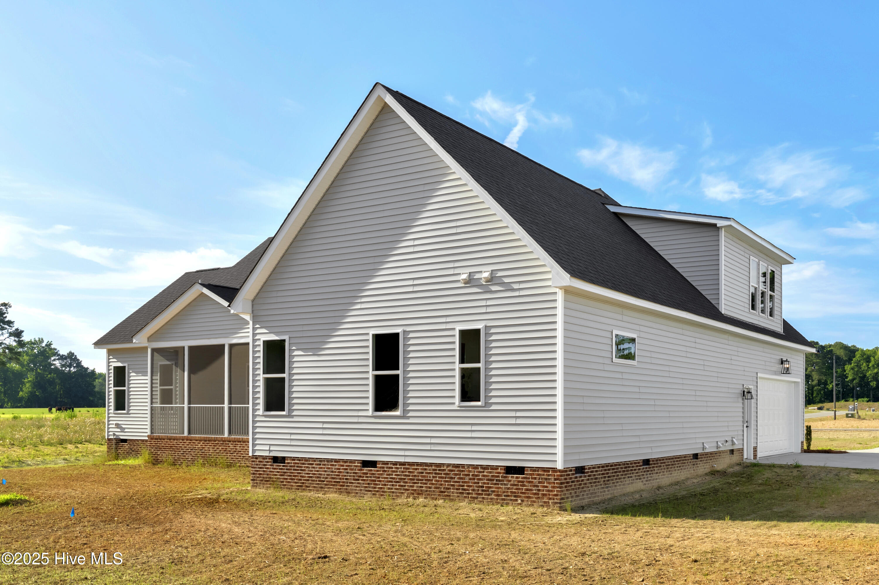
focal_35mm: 35
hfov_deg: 54.5
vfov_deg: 37.8
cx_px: 440
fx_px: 854
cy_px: 292
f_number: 9
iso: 250
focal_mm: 35
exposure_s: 1/800
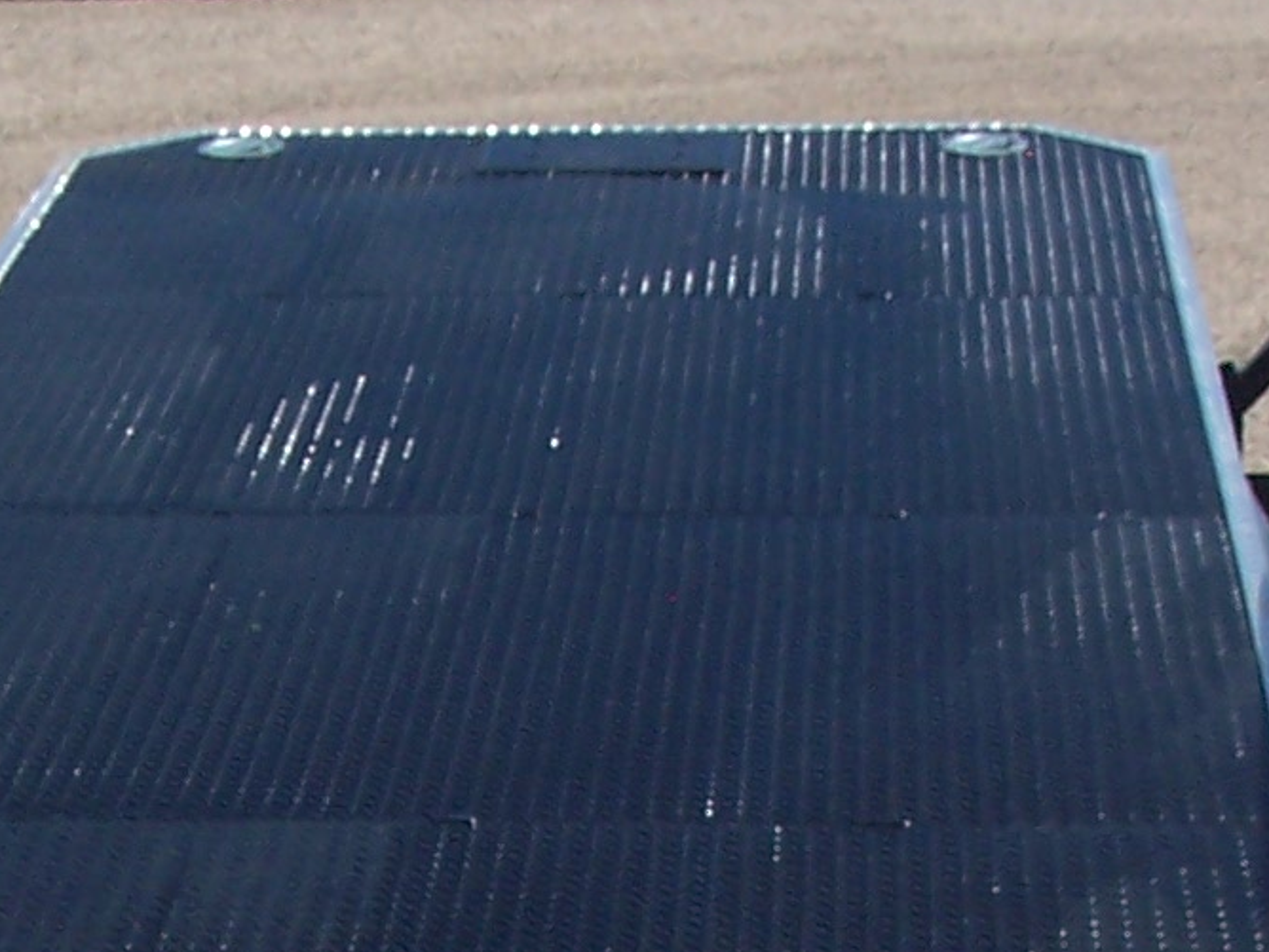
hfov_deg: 15.0
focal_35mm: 131
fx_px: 4802
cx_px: 361
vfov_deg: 10.8
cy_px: 1497
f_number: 5.6
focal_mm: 6.3
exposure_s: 1/500
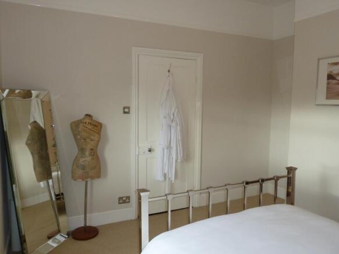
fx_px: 264
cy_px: 127
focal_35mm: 27
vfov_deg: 51.3
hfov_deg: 65.3
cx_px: 170
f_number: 3.3
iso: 200
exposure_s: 1/30
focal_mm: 4.4
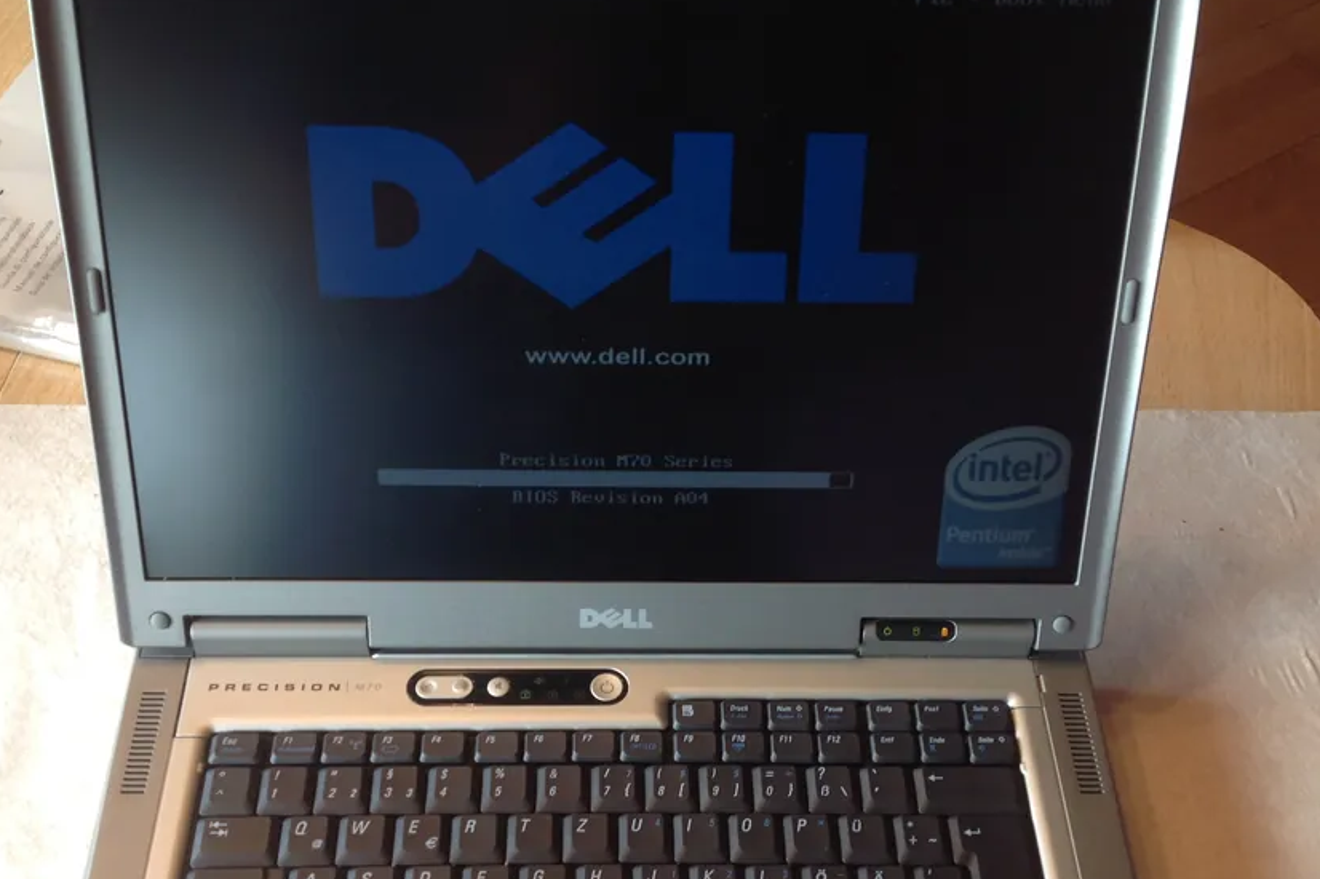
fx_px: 1613
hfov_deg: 44.5
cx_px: 642
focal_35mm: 44
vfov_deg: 30.3
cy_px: 559
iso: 50
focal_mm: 4.28
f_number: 2.4
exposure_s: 1/30
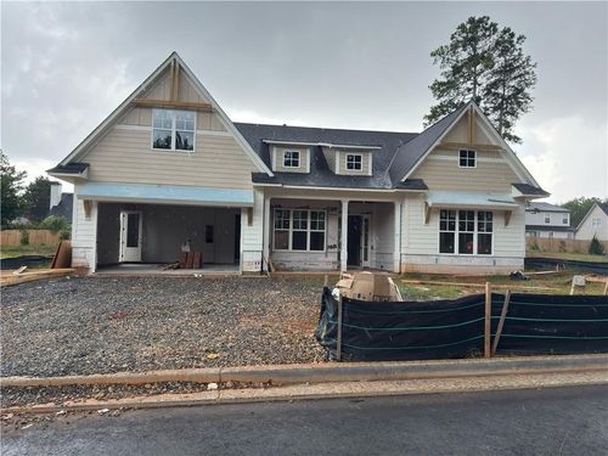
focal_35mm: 24
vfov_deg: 56.8
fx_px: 422
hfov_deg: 71.6
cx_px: 304
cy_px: 228
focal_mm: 6.76
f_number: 1.78
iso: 100
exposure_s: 1/451
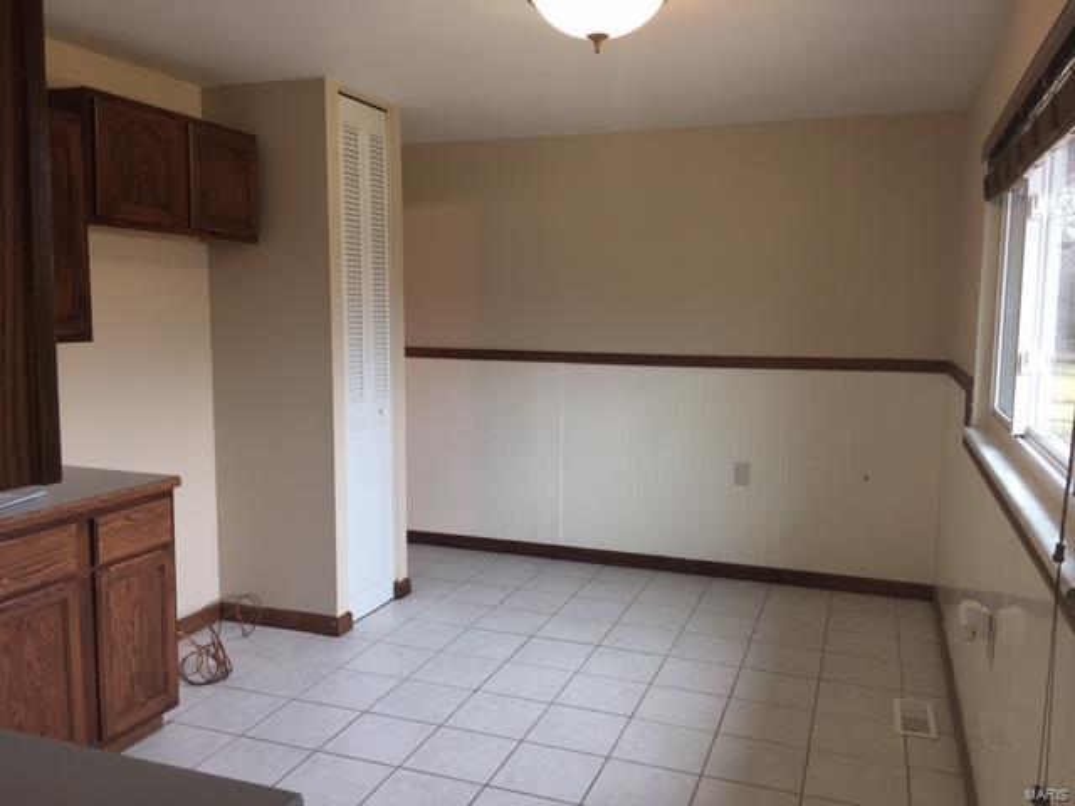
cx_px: 538
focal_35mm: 29
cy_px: 403
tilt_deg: -6.6
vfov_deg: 48.2
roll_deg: -0.7
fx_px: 901
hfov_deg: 61.7
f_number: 2.2
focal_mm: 4.15
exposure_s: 1/30
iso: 25
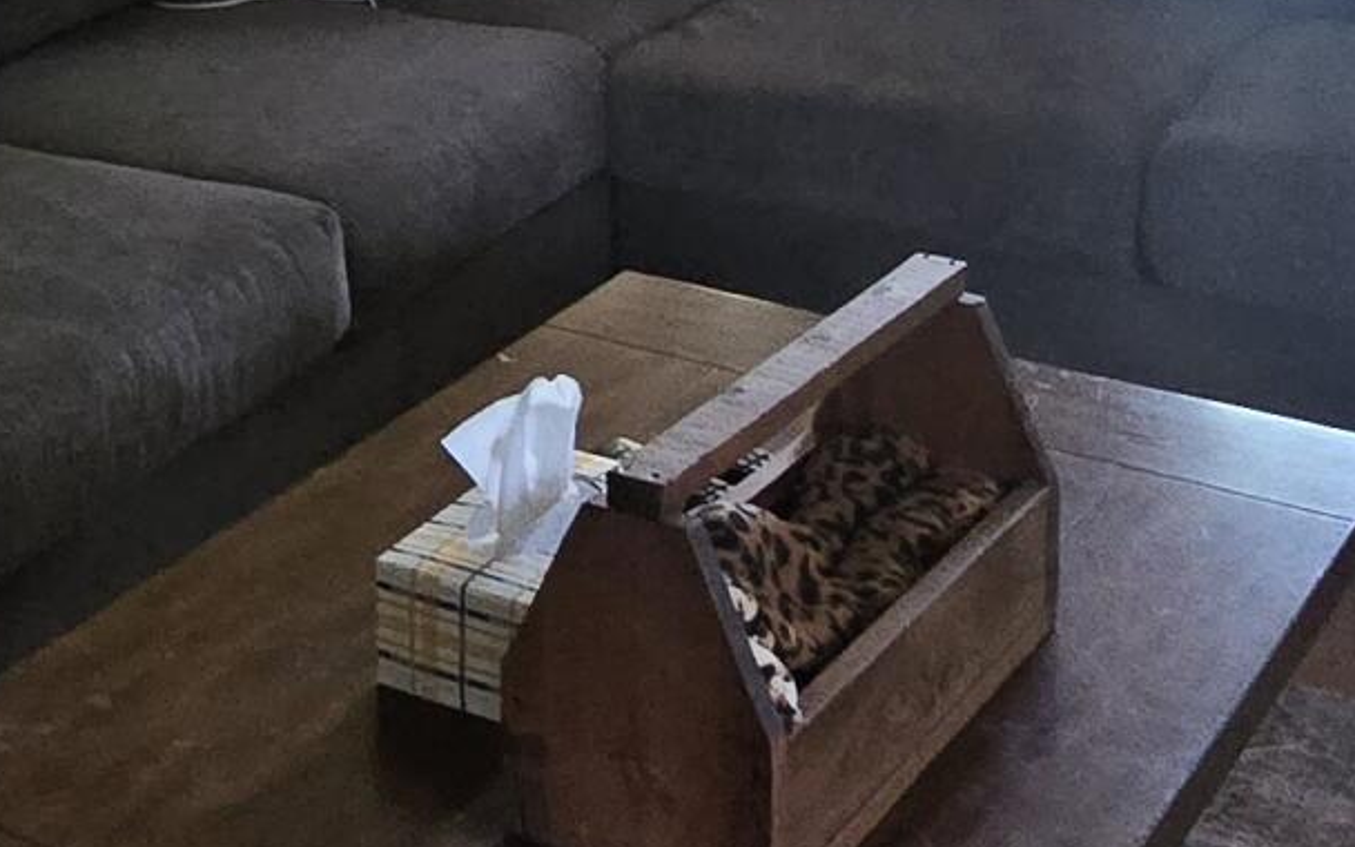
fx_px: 2511
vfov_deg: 17.2
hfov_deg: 29.5
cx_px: 281
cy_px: -448
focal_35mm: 68
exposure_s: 1/96.1
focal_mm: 2.2
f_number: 2.2
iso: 1000
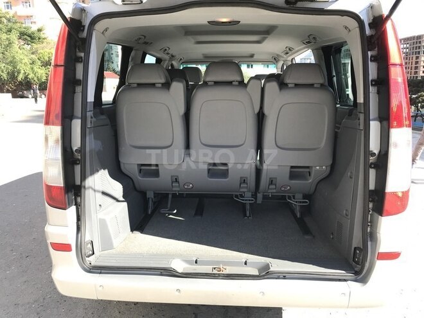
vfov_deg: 49.7
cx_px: 212
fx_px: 343
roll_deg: +1.1
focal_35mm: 28
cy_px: 159
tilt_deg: -11.2
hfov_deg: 63.4
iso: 20
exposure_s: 1/433
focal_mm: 3.99
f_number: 1.8
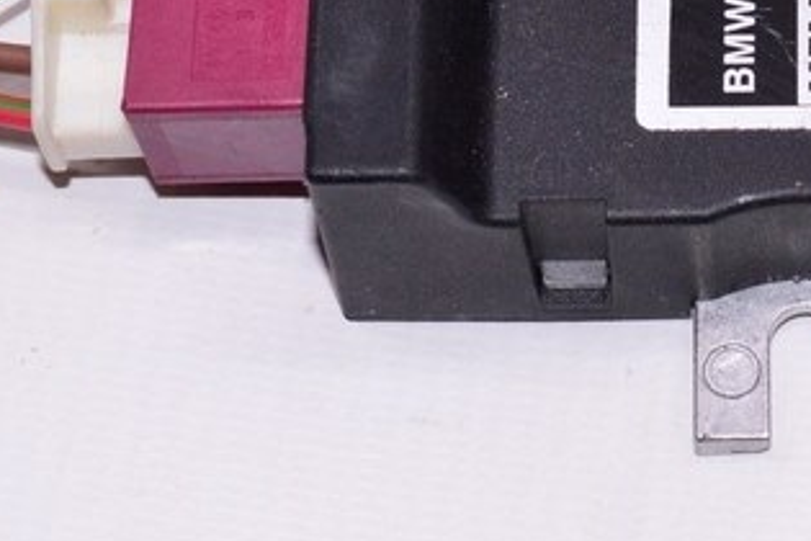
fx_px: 3514
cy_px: -50
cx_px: 669
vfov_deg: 8.7
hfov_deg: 13.1
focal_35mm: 156
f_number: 8
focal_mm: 32
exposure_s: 1/200
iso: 1600
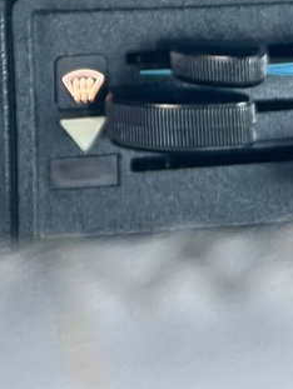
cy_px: -356
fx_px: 1284
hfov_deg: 12.6
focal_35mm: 114
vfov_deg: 14.6
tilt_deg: -18.2
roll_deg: +1.1
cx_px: -100
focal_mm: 5.7
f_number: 1.5
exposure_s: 1/84
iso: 125
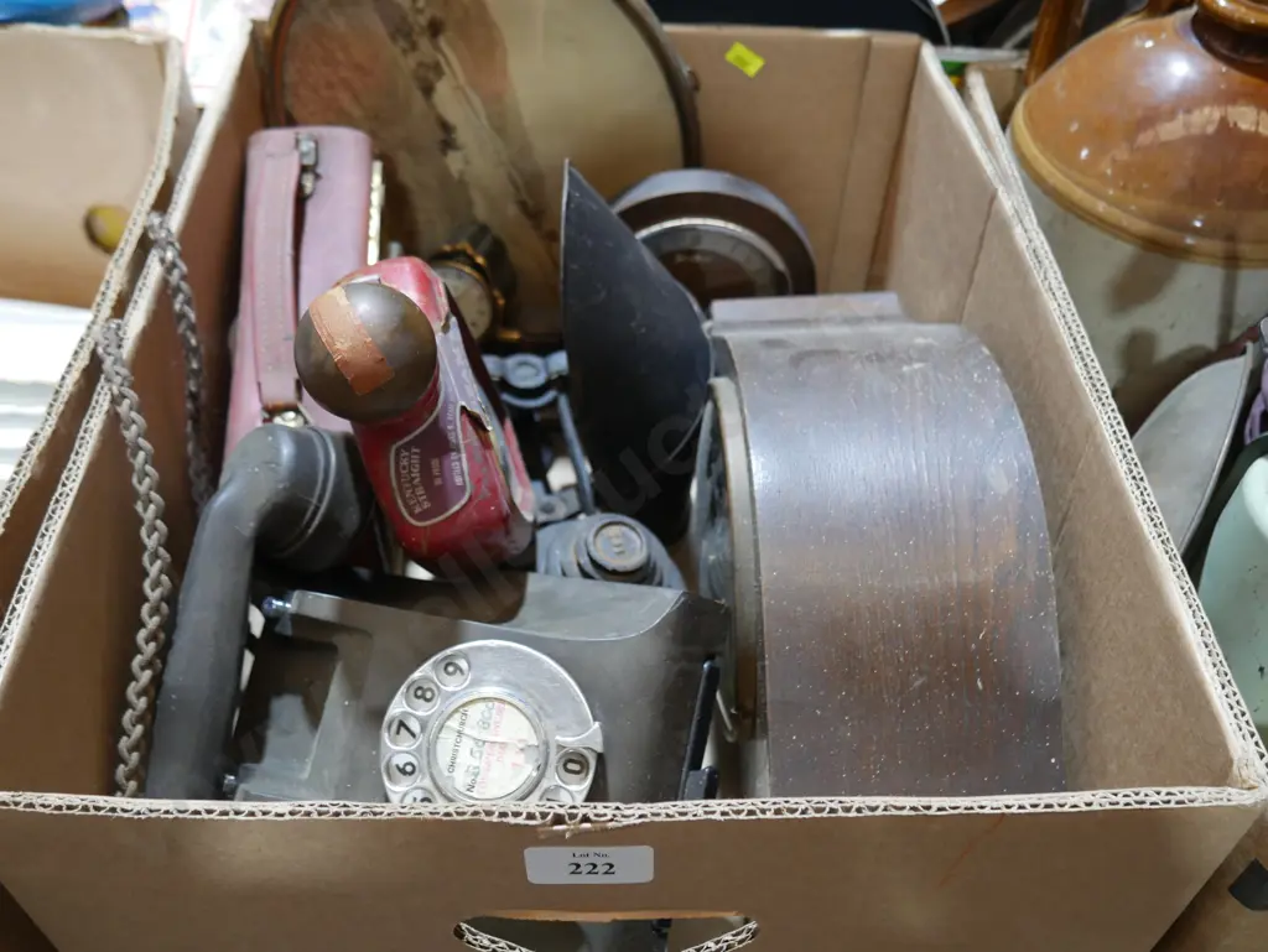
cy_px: 476
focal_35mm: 32
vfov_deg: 44.2
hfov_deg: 56.8
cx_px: 634
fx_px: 1173
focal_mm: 16
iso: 500
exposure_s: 1/60
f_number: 3.6
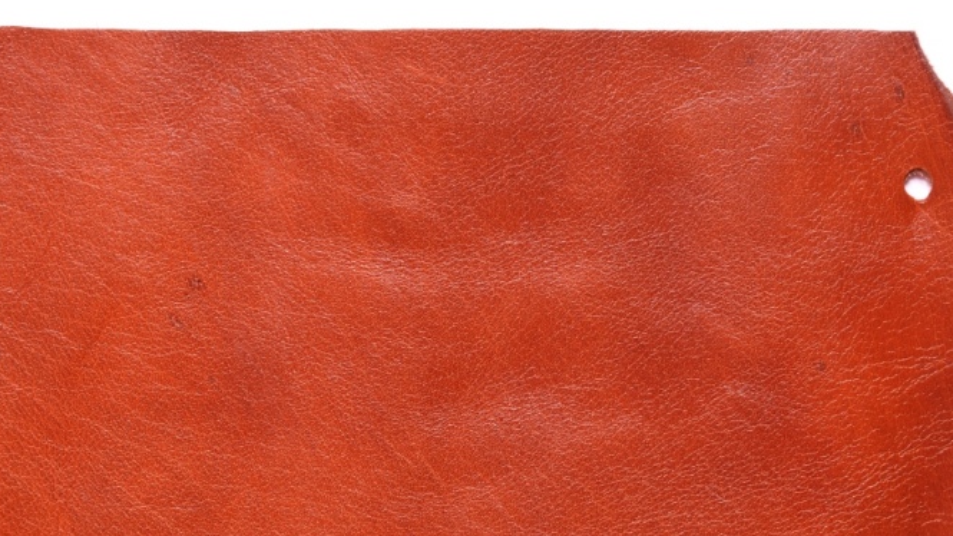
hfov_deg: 18.3
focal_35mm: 117
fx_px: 2956
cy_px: 366
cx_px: 494
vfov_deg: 10.3
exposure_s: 1/100
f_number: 16
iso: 320
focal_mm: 62
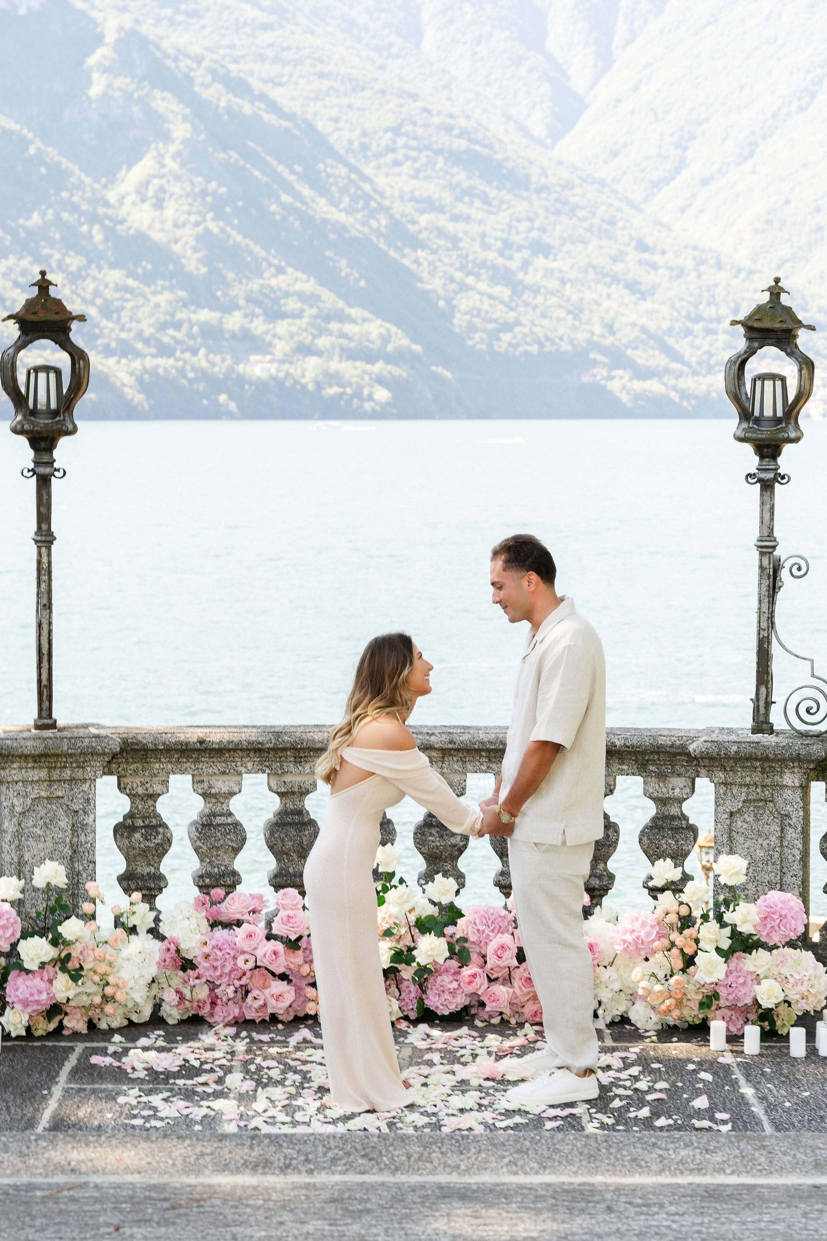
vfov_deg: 28.1
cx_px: 414
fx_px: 2481
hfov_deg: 18.9
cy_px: 620
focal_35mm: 72
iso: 250
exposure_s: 1/250
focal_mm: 72
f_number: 6.3
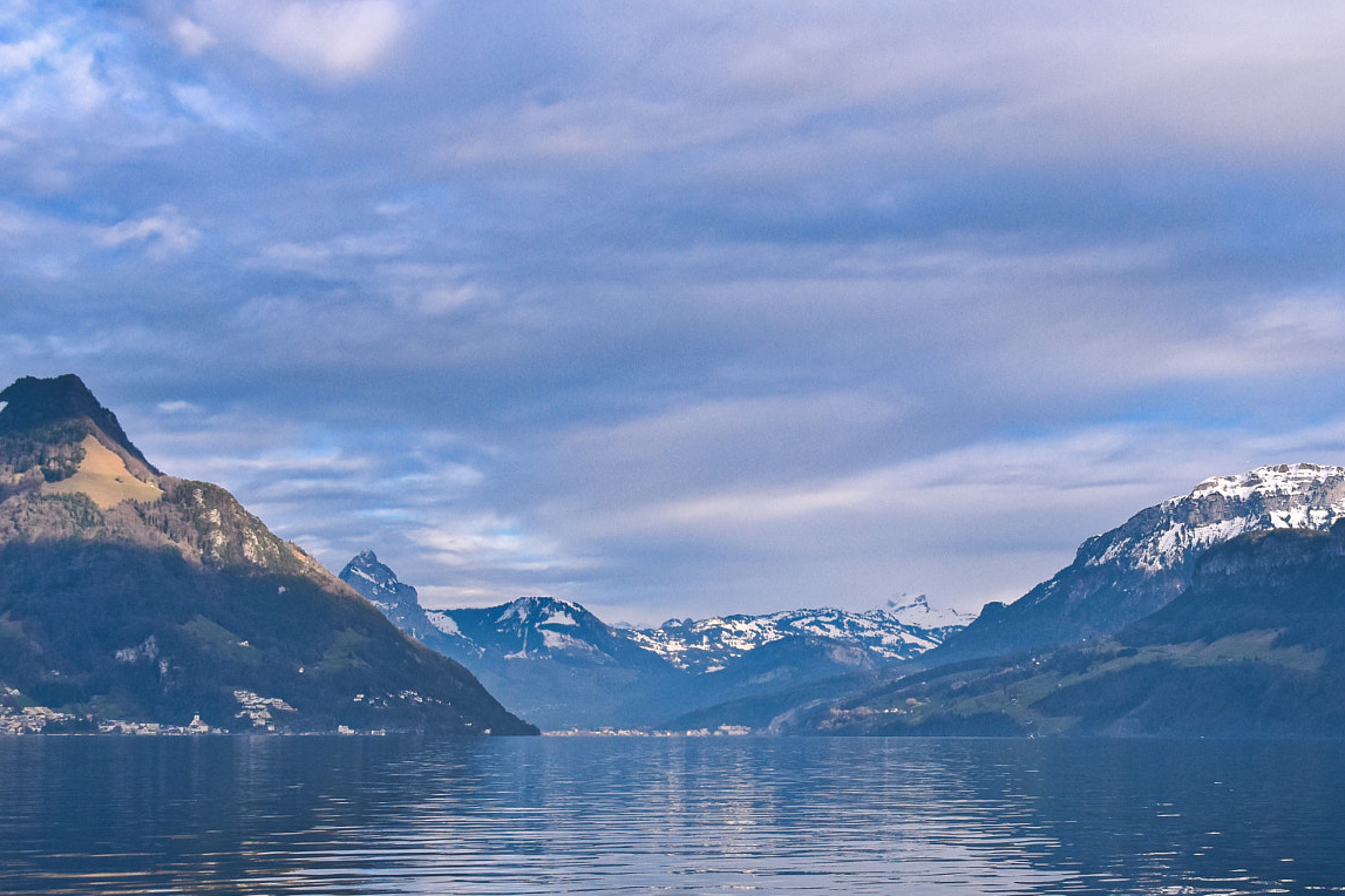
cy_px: 590
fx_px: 2267
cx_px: 718
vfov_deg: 22.3
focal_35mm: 61
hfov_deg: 33.0
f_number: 8
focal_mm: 29
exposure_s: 1/250
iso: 360
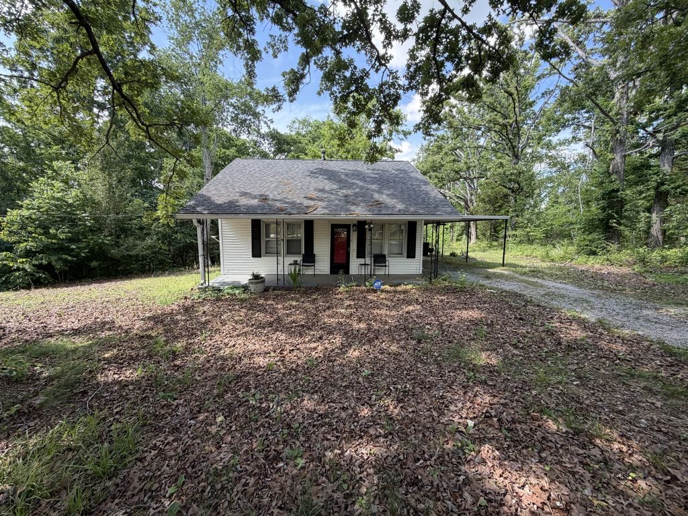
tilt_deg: -5.5
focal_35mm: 14
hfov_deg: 102.1
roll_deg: -0.2
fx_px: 278
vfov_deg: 85.7
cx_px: 344
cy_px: 258
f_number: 2.2
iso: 64
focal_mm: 2.22
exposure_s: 1/227
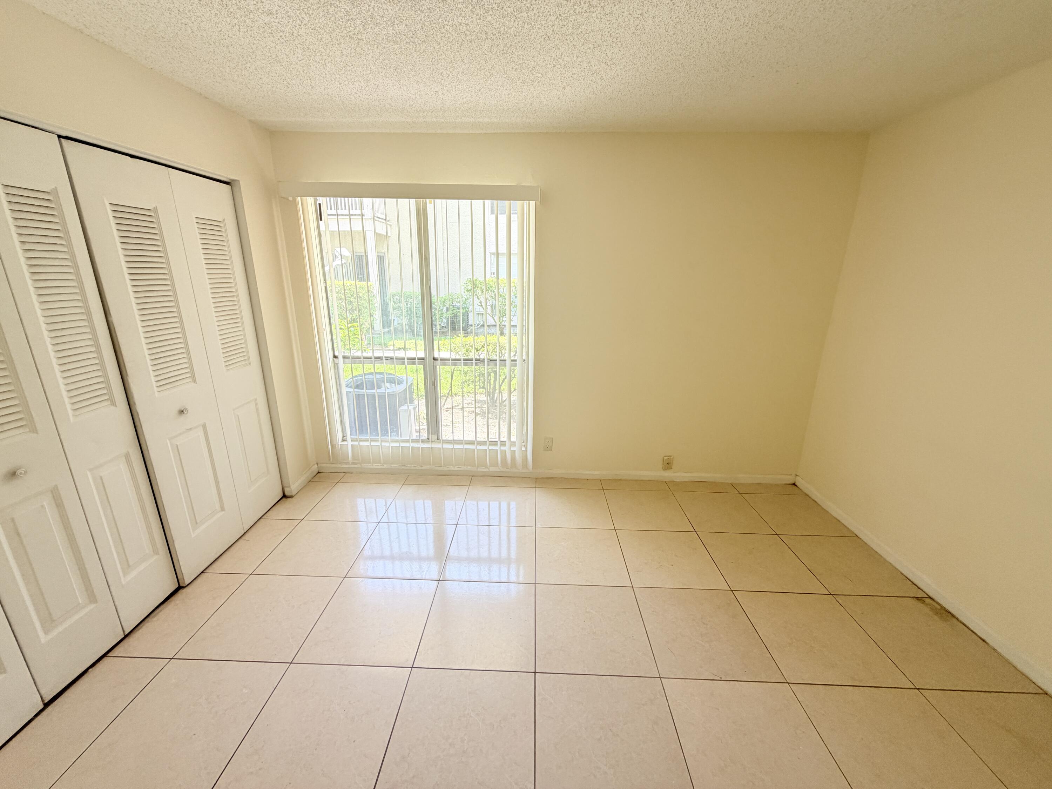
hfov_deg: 102.1
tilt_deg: -15.5
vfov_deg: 85.7
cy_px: 394
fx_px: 425
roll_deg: -0.5
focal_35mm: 14
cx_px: 526
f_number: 2.2
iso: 80
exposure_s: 1/121
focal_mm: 2.22
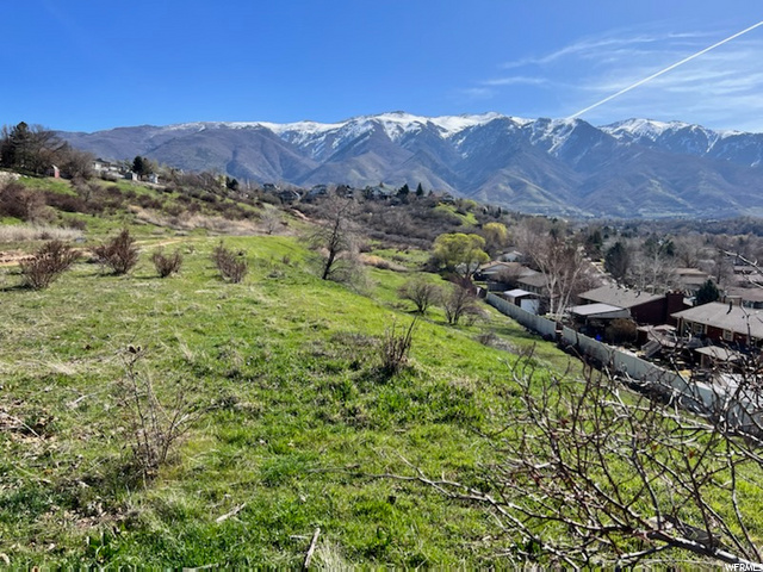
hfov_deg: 67.3
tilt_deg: -4.7
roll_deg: -0.7
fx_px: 573
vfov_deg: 53.1
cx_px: 382
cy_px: 286
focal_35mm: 26
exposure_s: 1/4115
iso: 50
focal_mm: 5.7
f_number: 1.5
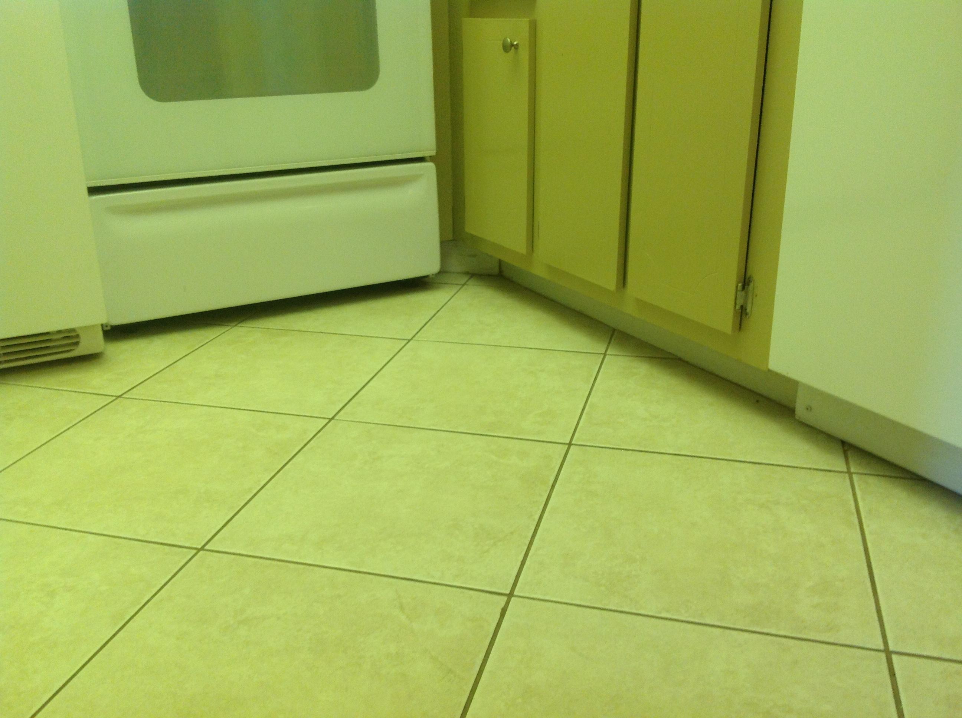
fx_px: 971
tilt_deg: -21.1
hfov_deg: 52.7
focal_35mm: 35
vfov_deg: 40.6
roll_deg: +0.3
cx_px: 481
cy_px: 359
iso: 80
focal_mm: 4.28
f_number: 2.4
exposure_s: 1/15
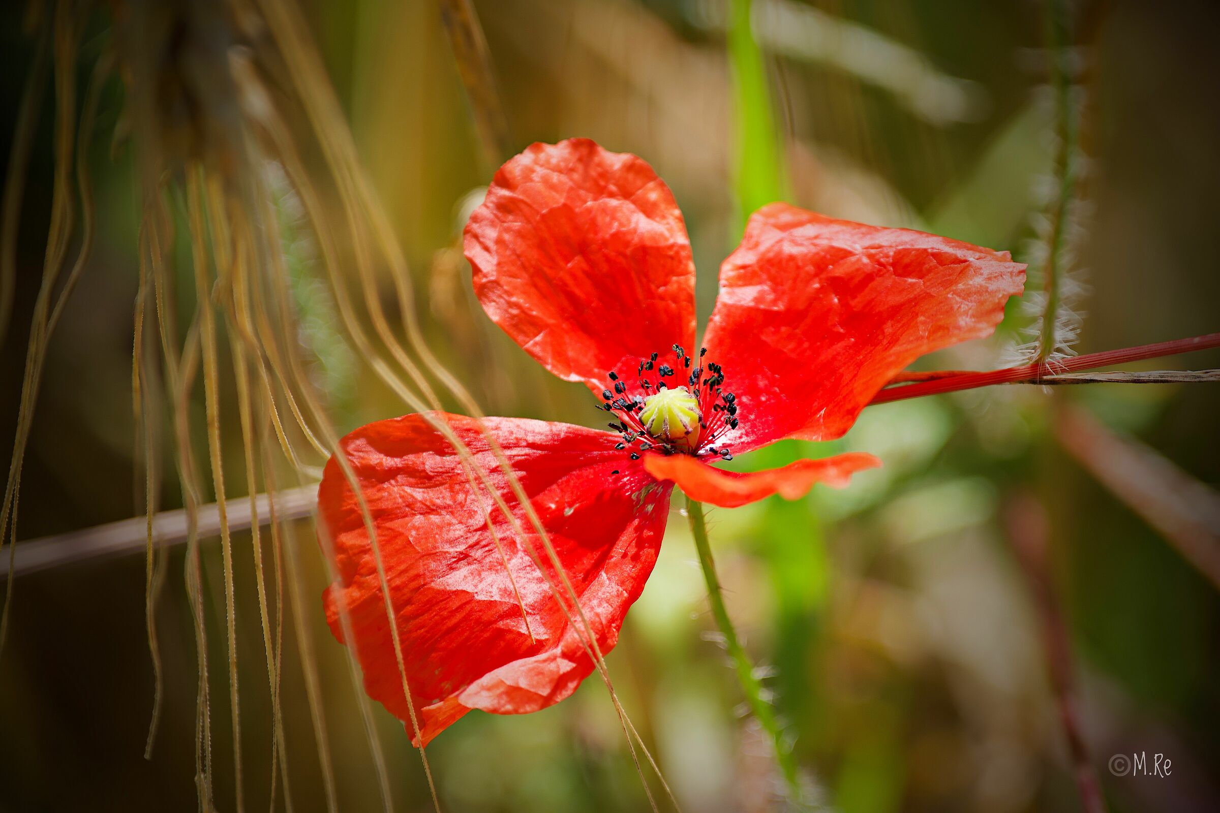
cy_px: 406
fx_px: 15249
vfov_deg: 3.1
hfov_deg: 4.6
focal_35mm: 450
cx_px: 610
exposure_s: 1/500
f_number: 5.6
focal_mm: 300
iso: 110
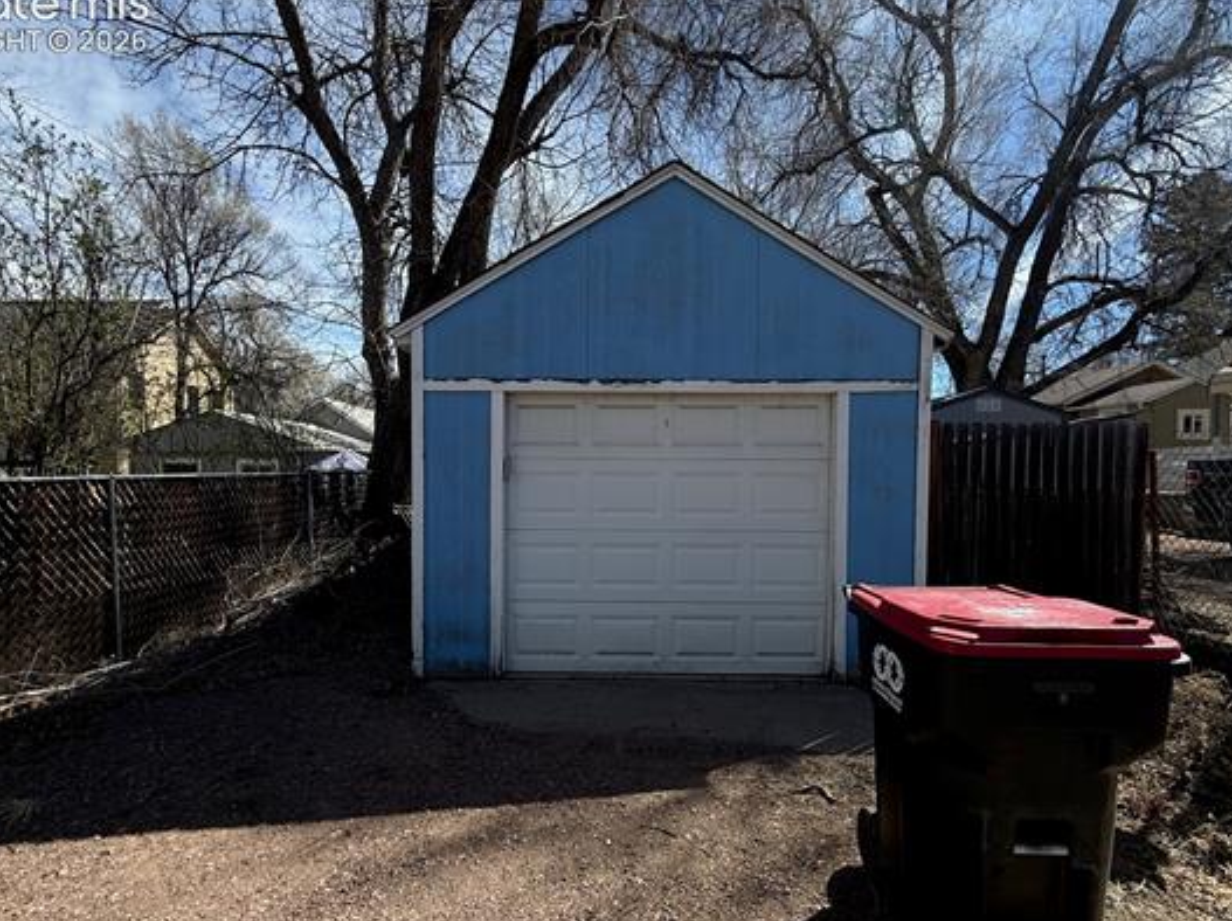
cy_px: 483
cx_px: 612
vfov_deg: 74.6
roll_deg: -0.8
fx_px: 604
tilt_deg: -1.5
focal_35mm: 17
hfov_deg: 91.1
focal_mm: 2.22
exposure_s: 1/1745
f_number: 2.2
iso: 50
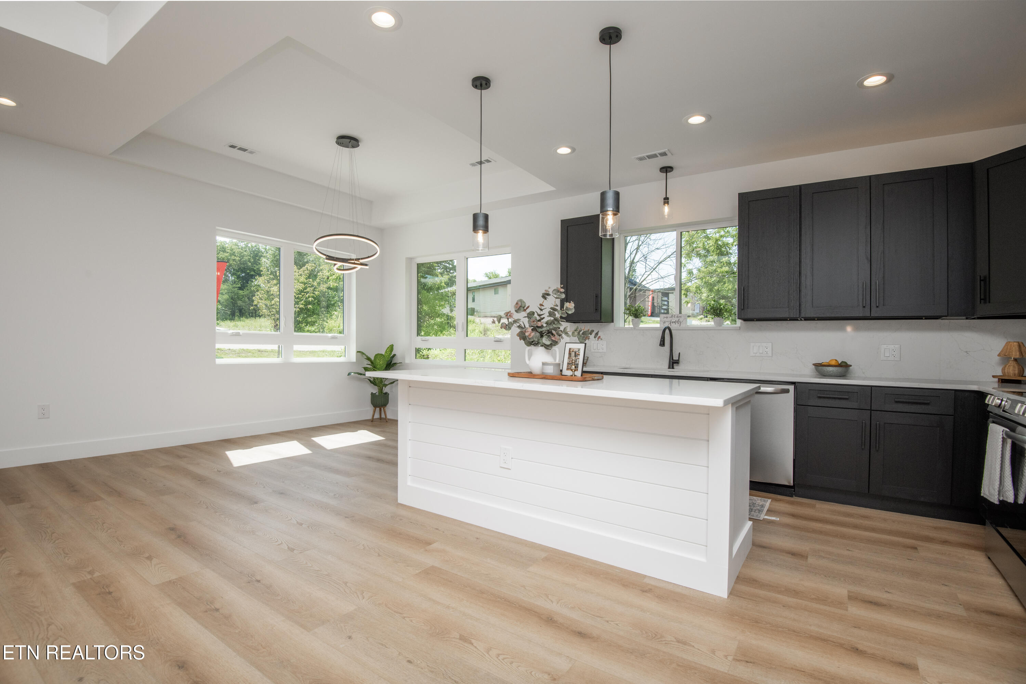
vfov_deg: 73.7
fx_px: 456
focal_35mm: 16
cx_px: 513
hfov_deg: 96.7
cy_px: 342
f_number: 9
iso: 400
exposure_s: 1/250
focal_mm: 16
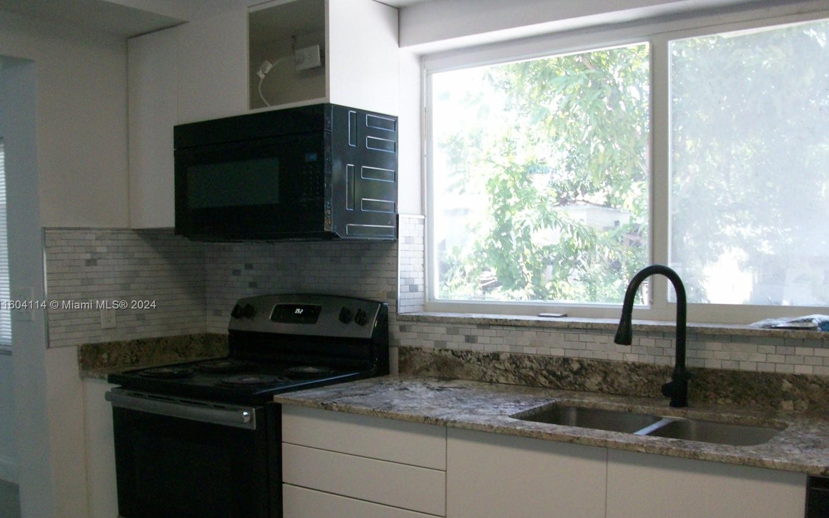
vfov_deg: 34.4
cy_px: 306
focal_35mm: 37
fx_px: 836
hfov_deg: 52.7
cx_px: 412
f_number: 2.8
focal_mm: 5.7
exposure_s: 1/60
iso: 160
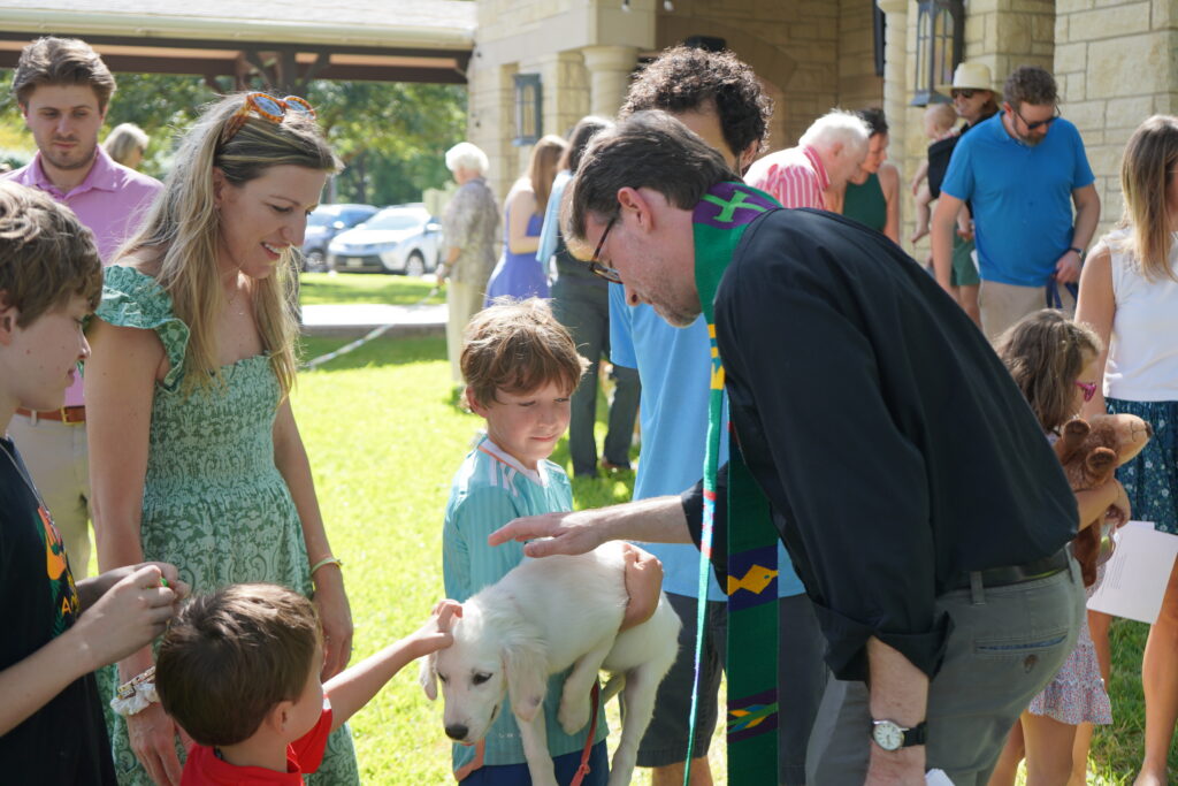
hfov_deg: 42.7
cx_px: 589
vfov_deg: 29.3
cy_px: 393
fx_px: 1505
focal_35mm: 46
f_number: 4.5
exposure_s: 1/160
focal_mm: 46
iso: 125
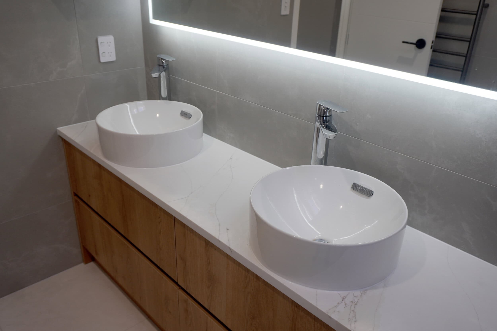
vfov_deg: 43.6
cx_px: 248
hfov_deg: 61.9
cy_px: 166
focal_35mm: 30
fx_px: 414
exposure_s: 1/40
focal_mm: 20
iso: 125
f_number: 4.5
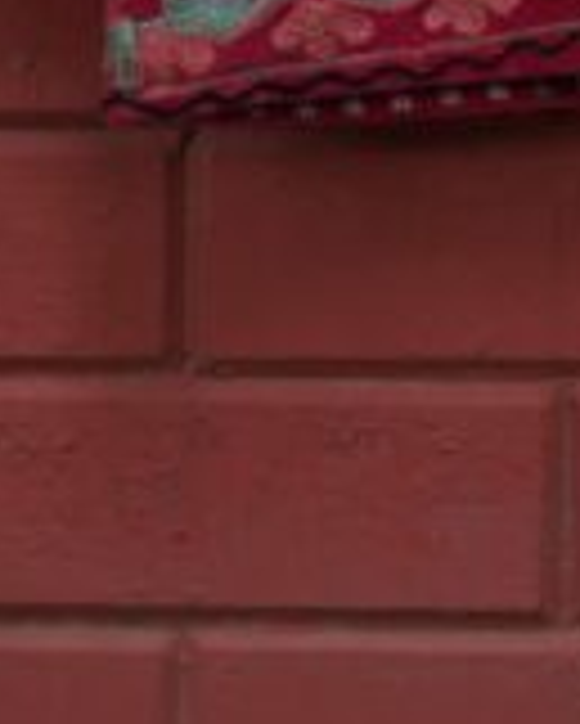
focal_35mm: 262
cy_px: -1043
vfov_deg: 6.9
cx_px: 881
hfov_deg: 5.8
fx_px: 5616
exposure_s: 1/160
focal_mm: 50
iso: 500
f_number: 7.1
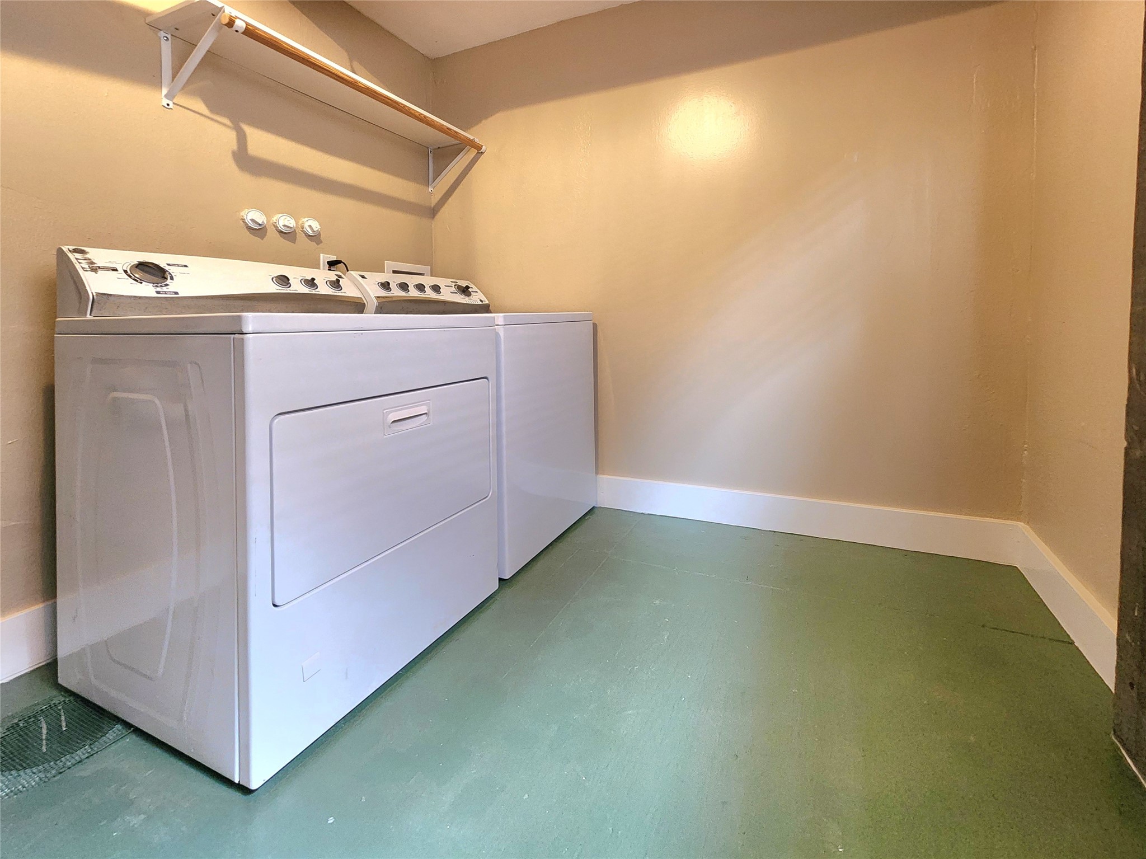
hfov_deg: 106.2
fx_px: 430
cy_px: 430
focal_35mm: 13
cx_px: 573
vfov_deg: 89.9
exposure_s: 1/24
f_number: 2.2
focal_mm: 2.2
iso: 640
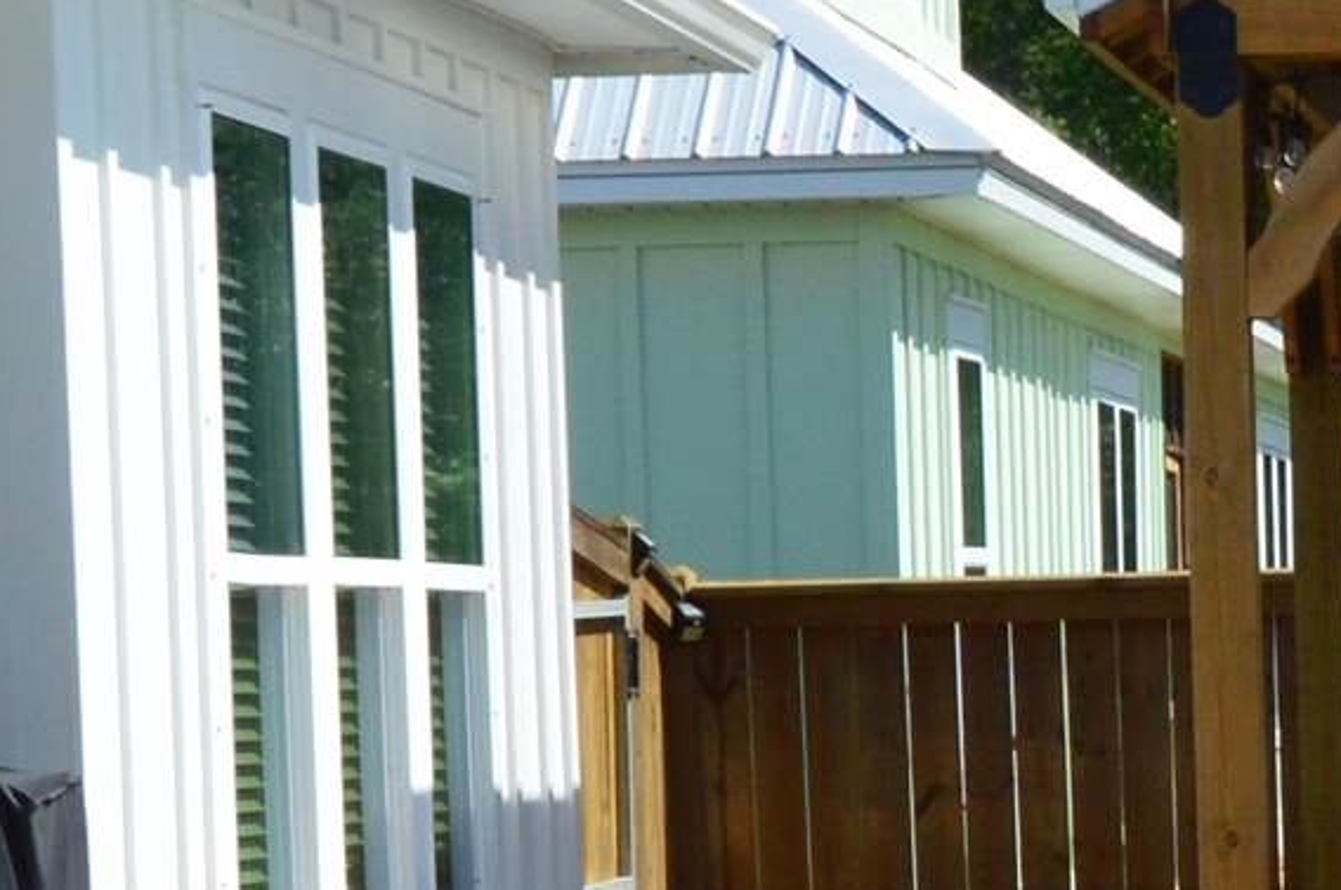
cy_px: 1329
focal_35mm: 187
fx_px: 6945
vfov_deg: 7.2
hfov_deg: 10.6
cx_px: 2012
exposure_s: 1/400
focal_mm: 23
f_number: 11
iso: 400
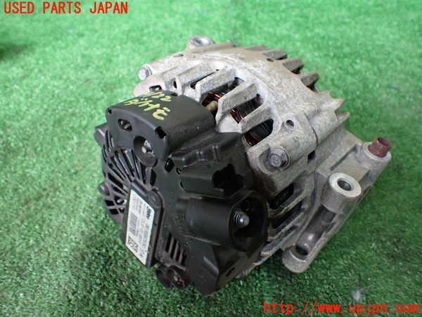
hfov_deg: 60.0
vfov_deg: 46.8
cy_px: 158
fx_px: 366
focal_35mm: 30
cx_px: 211
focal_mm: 5.4
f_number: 2.3
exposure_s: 1/100
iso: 800
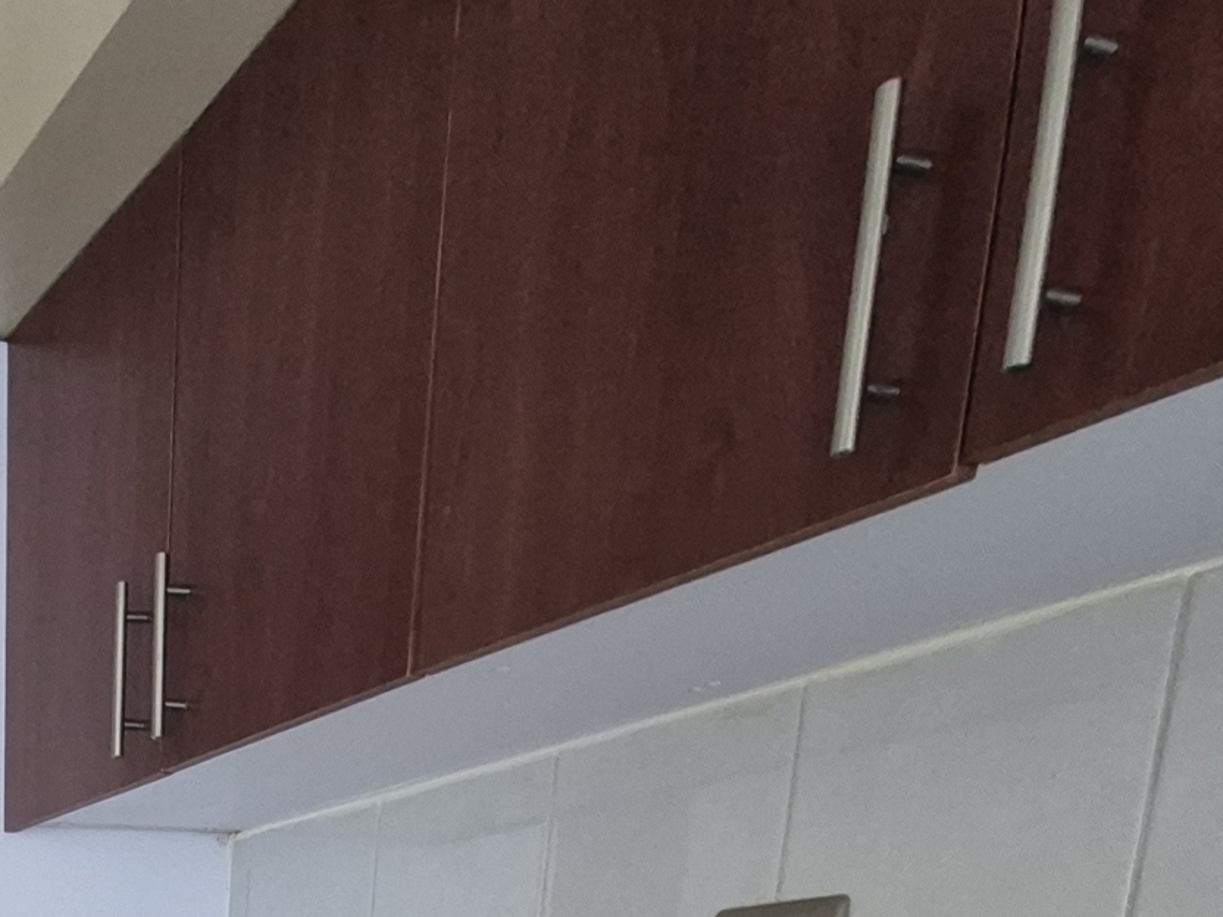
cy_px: 1392
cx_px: -151
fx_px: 1413
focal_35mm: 40
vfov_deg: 26.0
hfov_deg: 38.1
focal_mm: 1.74
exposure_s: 1/50
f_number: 2.2
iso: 320
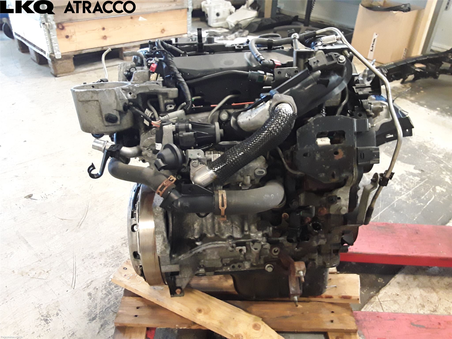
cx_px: 226
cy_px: 170
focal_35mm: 28
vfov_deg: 49.7
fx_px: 366
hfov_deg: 63.4
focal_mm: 2.91
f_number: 1.9
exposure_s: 1/33
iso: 200
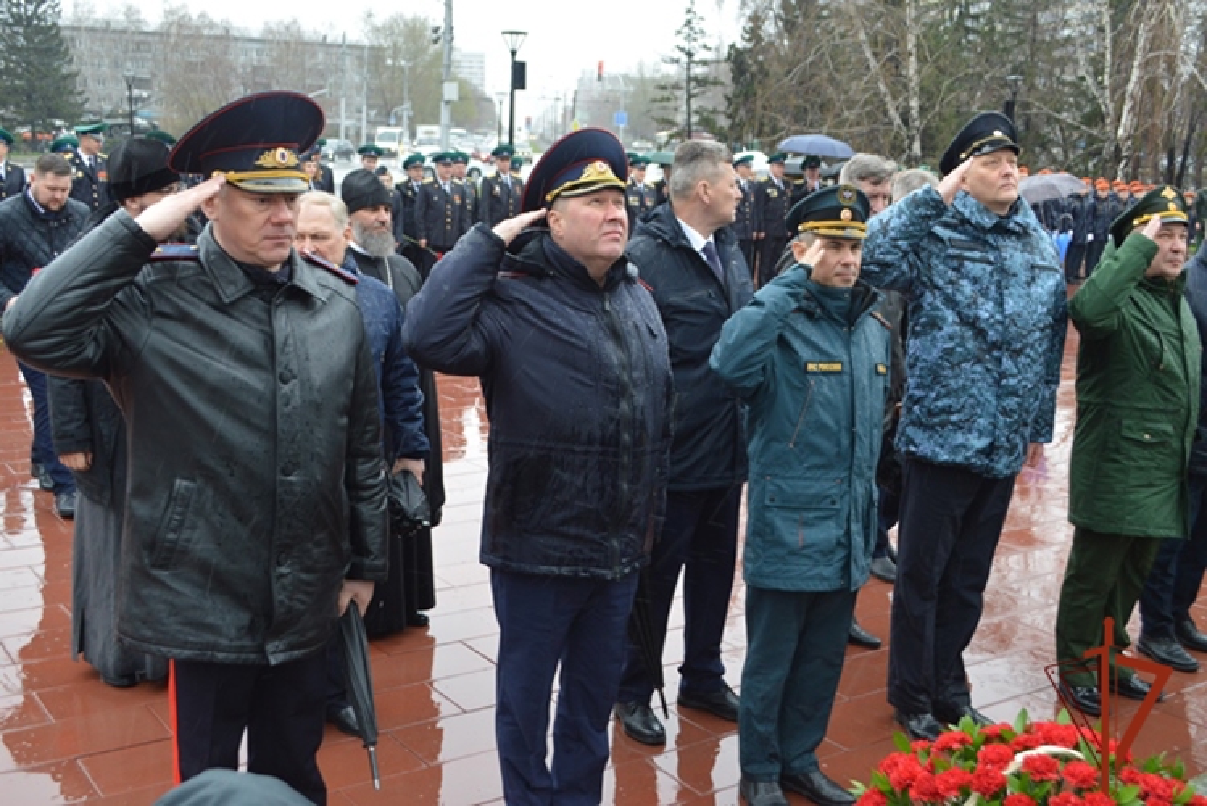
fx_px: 1207
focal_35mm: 36
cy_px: 403
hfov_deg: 53.1
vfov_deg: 36.9
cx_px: 604
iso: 400
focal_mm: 24
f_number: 5
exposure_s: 1/100
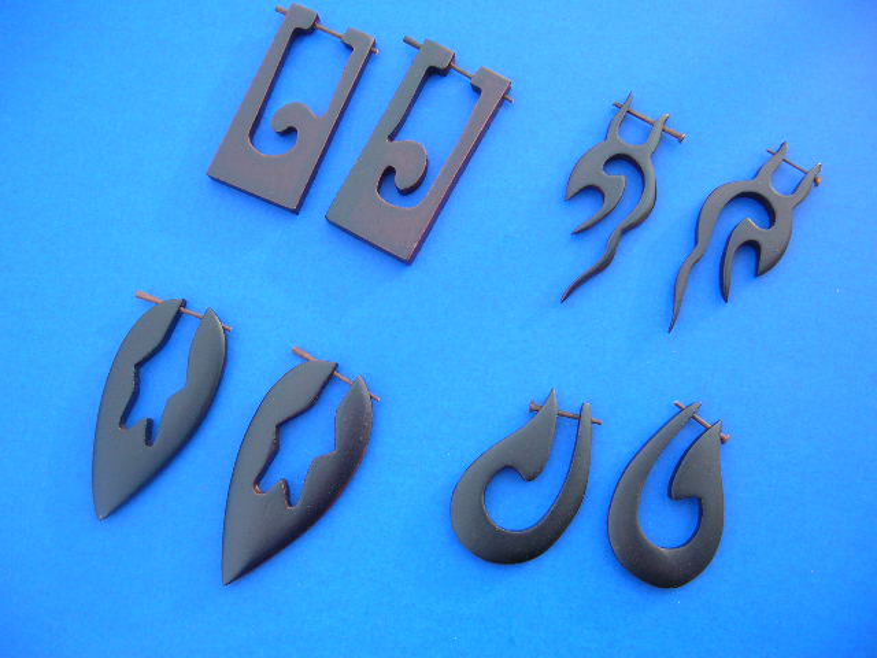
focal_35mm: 35
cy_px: 329
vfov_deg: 40.7
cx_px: 438
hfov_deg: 52.6
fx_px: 887
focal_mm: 5.8
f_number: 2.8
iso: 50
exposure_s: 1/77.2
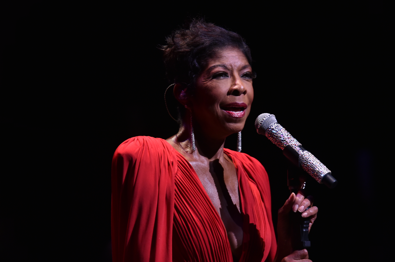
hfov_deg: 3.4
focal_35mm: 600
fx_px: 6576
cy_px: 131
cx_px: 198
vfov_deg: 2.3
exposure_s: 1/250
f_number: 5.6
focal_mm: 600
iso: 2500
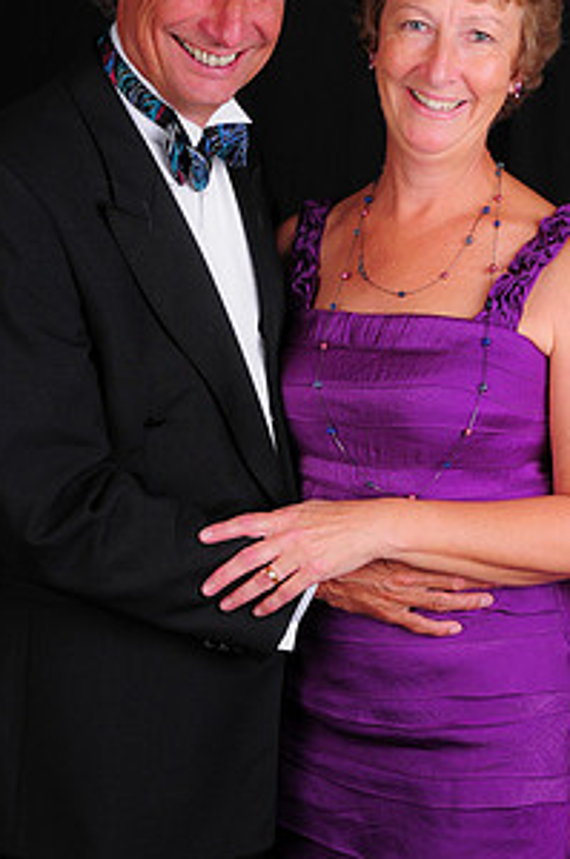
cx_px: 296
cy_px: 407
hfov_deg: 19.5
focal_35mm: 70
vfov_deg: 29.0
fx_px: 1662
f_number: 8
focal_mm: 31
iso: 200
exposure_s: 1/125
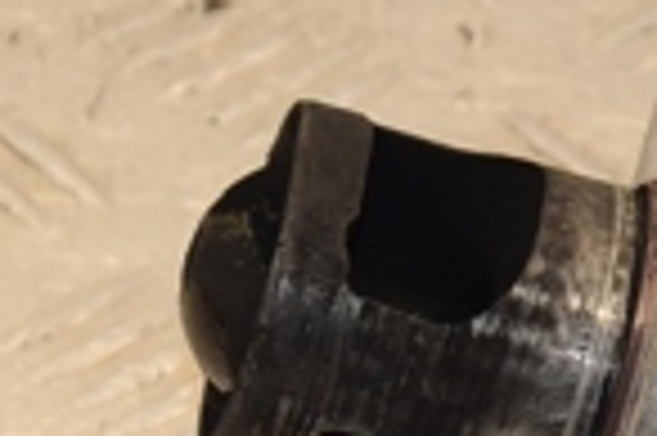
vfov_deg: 2.6
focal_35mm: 527
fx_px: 9607
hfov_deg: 3.9
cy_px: 193
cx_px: 850
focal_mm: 80
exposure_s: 1/200
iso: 800
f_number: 7.1
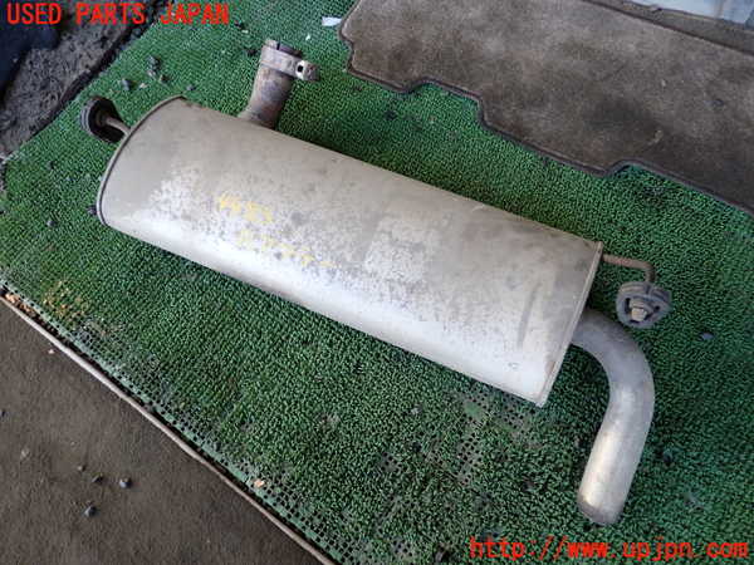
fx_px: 653
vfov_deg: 46.8
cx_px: 377
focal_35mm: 30
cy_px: 282
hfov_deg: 60.0
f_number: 2.3
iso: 200
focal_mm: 5.4
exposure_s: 1/100
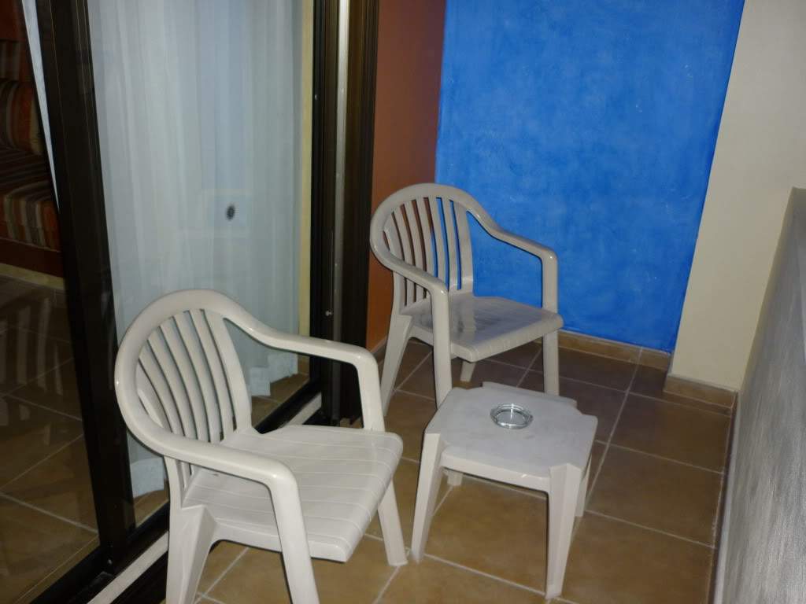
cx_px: 403
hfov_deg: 55.4
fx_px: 768
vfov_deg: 42.9
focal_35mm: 33
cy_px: 302
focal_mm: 5.5
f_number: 2.8
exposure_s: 1/125
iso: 100
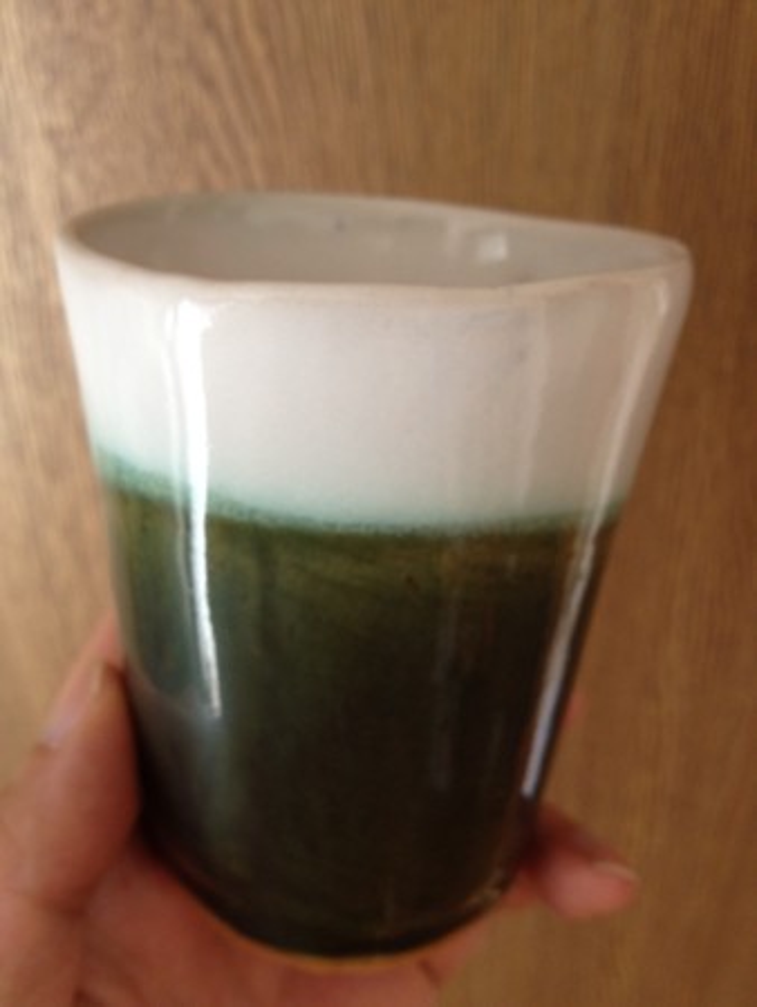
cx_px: 378
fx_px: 1020
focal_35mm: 35
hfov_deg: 40.7
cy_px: 504
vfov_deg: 52.6
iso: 125
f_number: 2.4
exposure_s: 1/20
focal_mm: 4.28
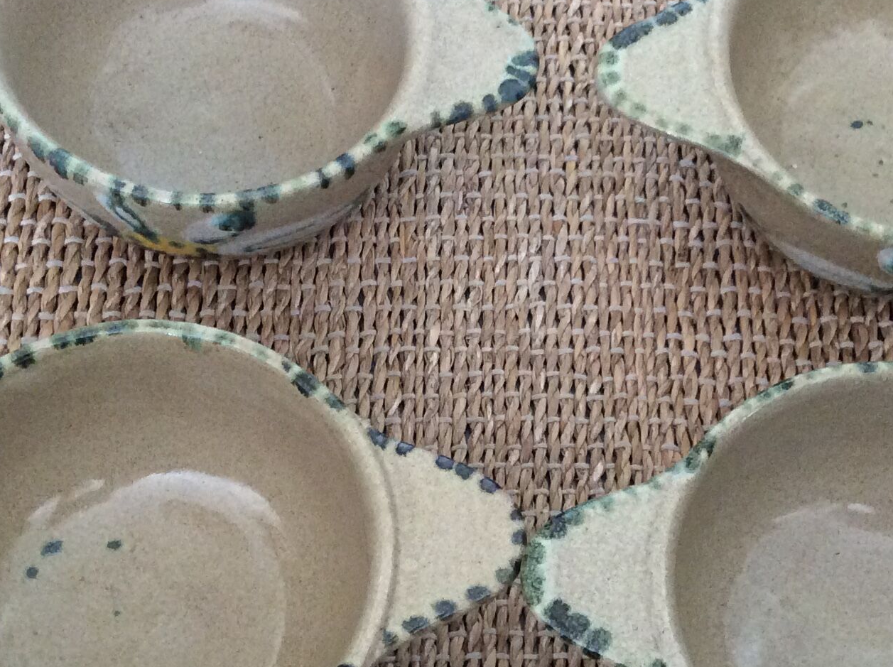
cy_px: 359
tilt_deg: -64.6
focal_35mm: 66
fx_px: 1700
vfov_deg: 22.2
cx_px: 541
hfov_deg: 29.3
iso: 160
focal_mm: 3.3
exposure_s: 1/25
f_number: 2.4
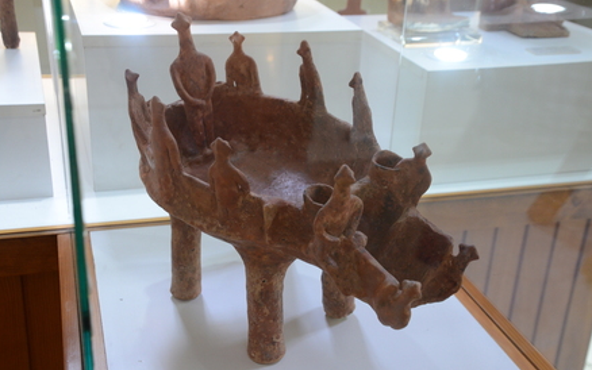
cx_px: 296
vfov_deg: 27.2
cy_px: 190
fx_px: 767
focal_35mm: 48
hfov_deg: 42.2
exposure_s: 1/10
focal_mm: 31
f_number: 4
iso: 1250
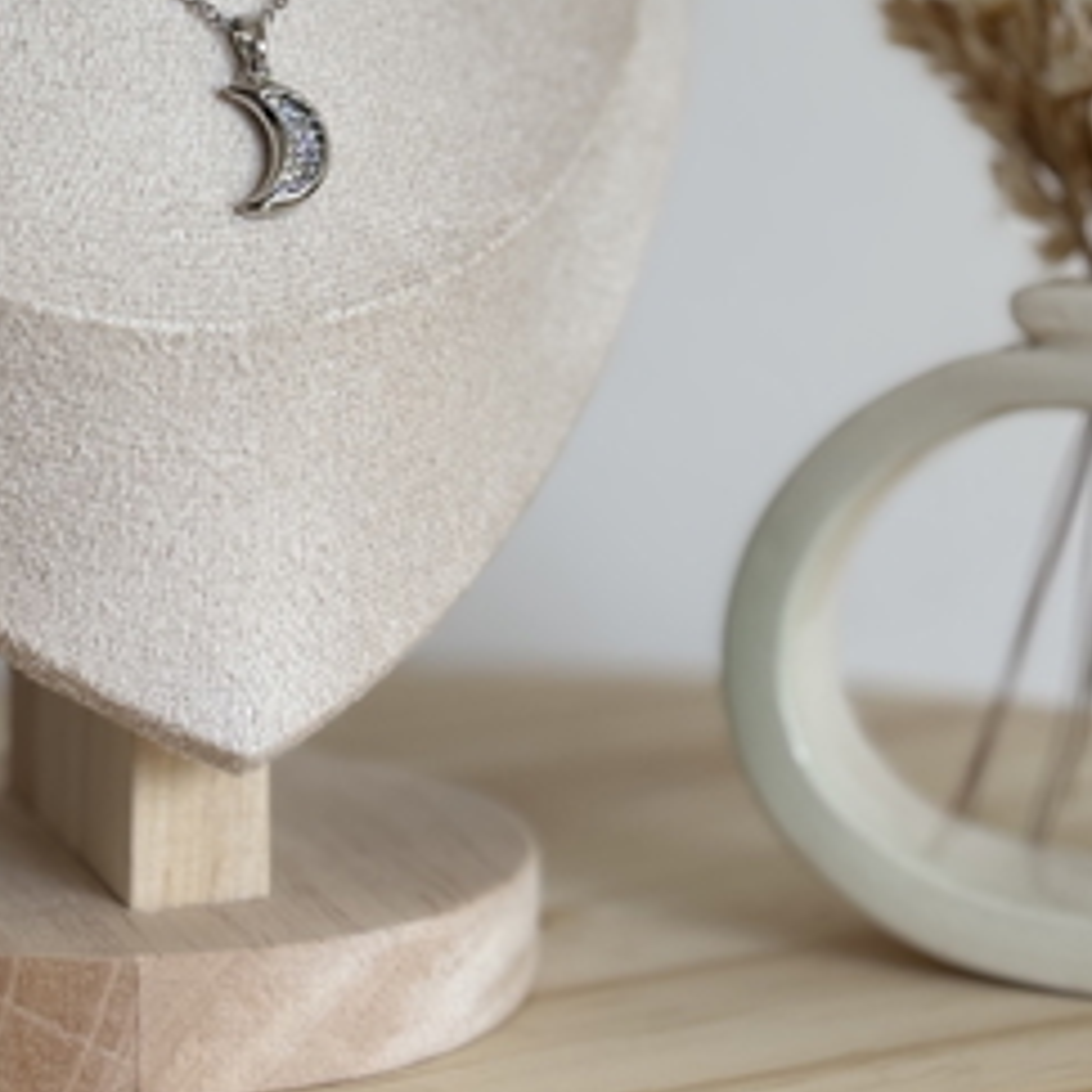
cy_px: 137
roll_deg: +0.3
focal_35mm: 101
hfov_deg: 17.2
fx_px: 3605
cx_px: 427
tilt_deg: -2.7
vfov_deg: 17.0
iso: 32
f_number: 1.6
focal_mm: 5.96
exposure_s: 1/187
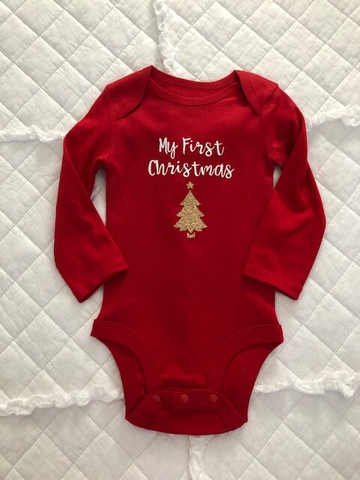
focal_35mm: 28
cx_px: 180
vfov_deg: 63.4
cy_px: 240
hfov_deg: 49.7
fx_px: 388
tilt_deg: -83.6
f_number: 1.8
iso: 50
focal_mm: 3.99
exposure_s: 1/15
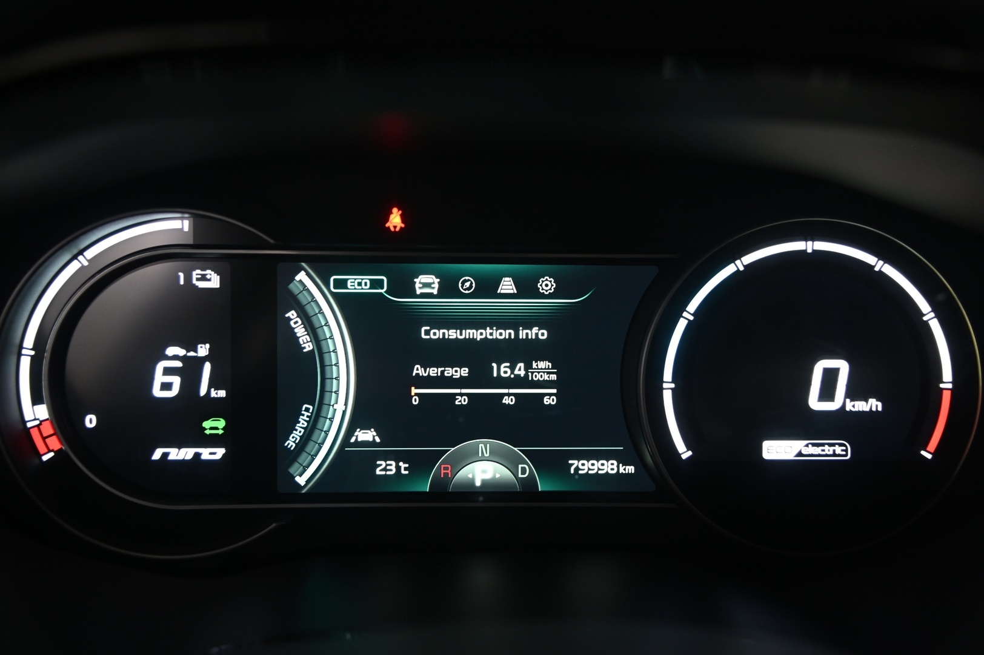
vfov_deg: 28.0
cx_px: 492
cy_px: 328
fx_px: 1311
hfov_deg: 41.1
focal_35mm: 48
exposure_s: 1/40
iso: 2000
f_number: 4
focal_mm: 48
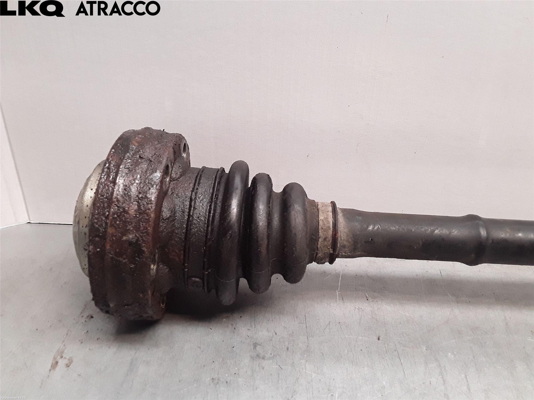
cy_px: 200
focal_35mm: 28
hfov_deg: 63.4
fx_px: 432
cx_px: 267
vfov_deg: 49.7
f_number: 1.9
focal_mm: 2.91
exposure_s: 1/100
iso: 100
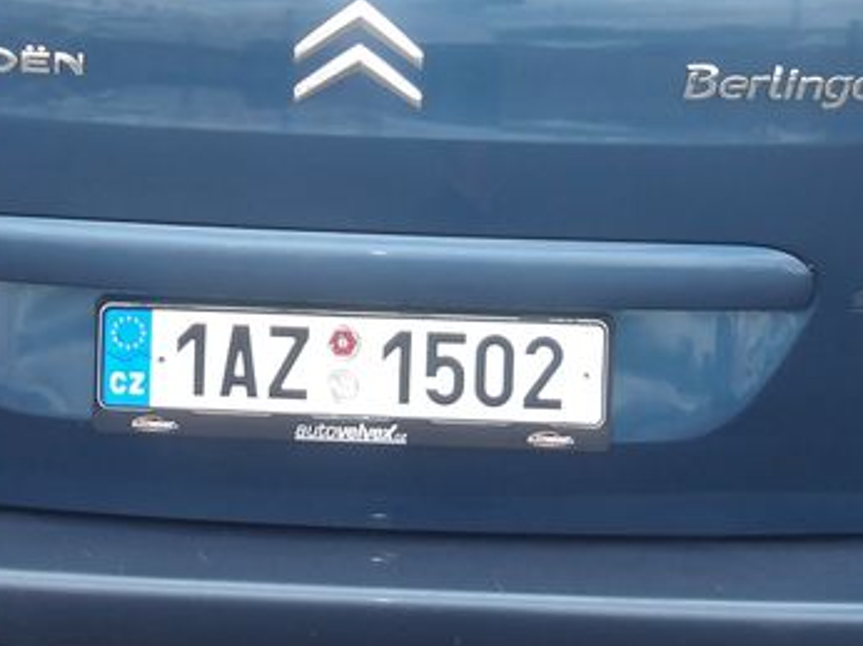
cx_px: 367
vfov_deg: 18.0
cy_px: 17
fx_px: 1993
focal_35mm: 80
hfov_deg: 24.4
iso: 100
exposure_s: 1/221
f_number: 3
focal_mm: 4.9
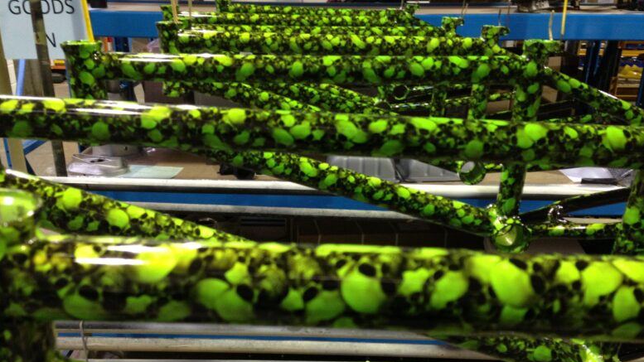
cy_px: 222
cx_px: 317
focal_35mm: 37
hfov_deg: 54.0
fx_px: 632
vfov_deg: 31.9
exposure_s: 1/20
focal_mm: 4.13
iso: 200
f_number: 2.4
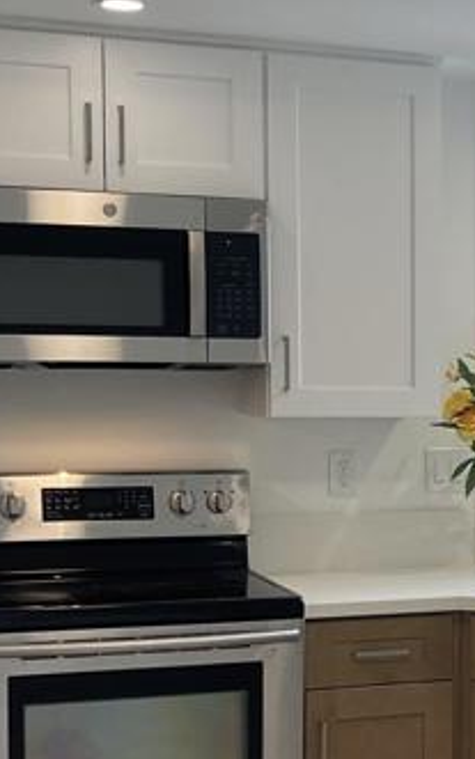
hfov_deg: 15.2
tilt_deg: -5.0
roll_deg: -0.5
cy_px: 509
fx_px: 1698
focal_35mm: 82
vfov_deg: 25.1
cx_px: 617
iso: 64
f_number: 1.6
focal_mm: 5.1
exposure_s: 1/120
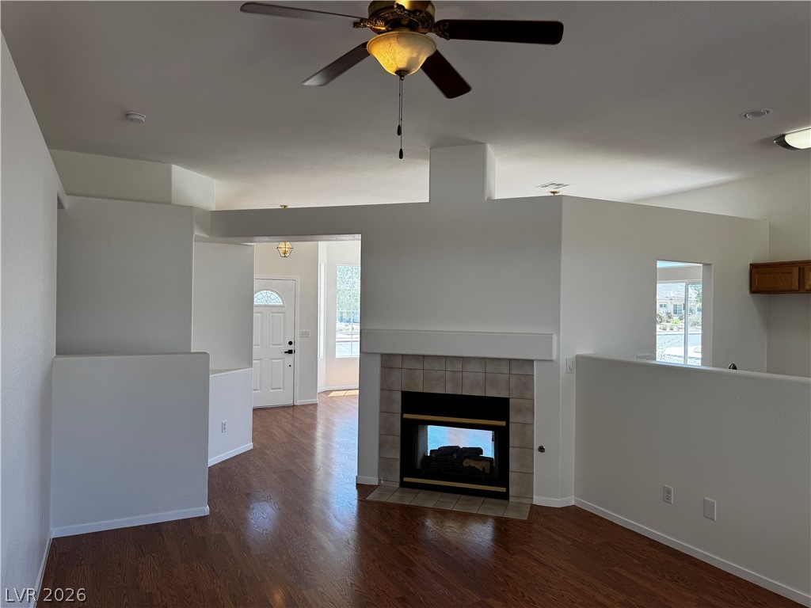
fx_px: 562
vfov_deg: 56.8
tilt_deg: -0.8
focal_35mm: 24
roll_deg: -0.9
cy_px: 304
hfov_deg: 71.6
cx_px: 406
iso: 80
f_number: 1.78
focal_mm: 6.76
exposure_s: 1/394
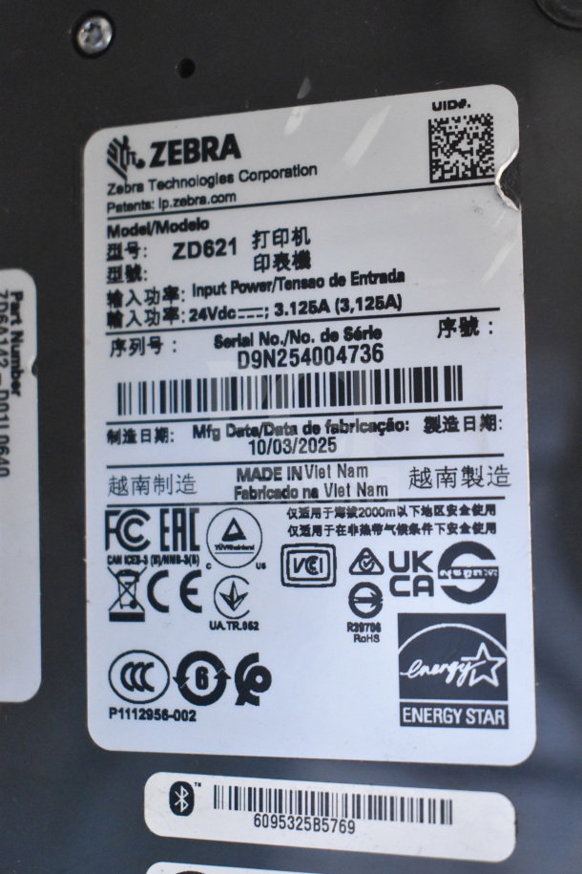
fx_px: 1309
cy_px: 437
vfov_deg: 36.9
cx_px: 291
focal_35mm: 54
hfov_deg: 25.1
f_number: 5
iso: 6400
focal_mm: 36
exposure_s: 1/100
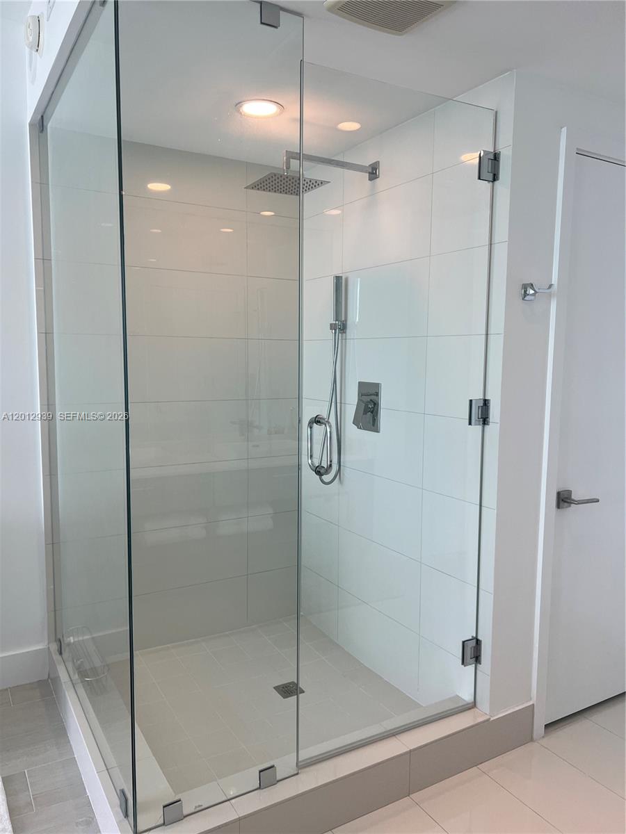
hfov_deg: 53.1
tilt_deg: -5.3
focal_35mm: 26
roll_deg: +0.2
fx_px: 627
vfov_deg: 67.3
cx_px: 313
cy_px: 417
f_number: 1.5
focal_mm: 5.7
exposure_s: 1/291
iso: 50
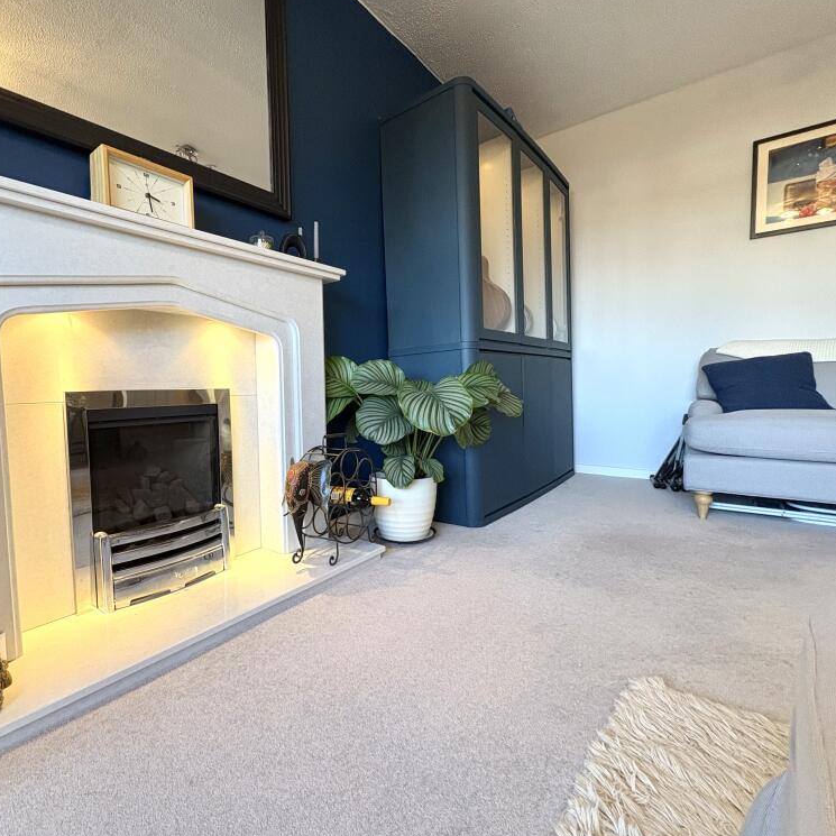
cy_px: 417
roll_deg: +2.4
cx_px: 350
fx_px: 464
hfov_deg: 83.3
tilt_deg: -3.2
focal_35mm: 17
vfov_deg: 84.0
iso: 200
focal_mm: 2.22
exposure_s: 1/100
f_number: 2.2
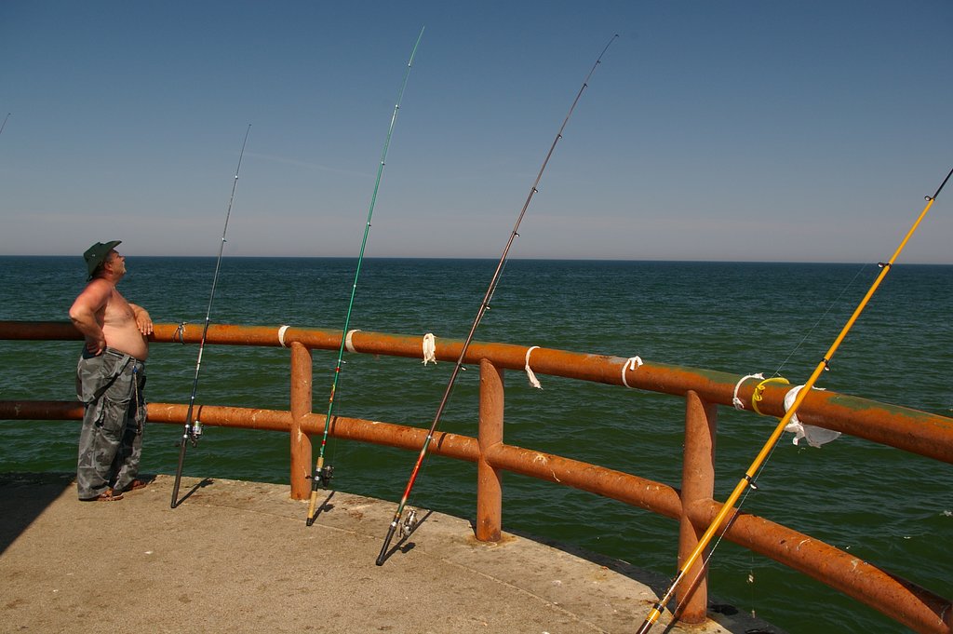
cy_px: 317
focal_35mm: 34
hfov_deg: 55.1
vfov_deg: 38.3
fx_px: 913
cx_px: 476
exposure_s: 1/125
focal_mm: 23
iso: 200
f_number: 11
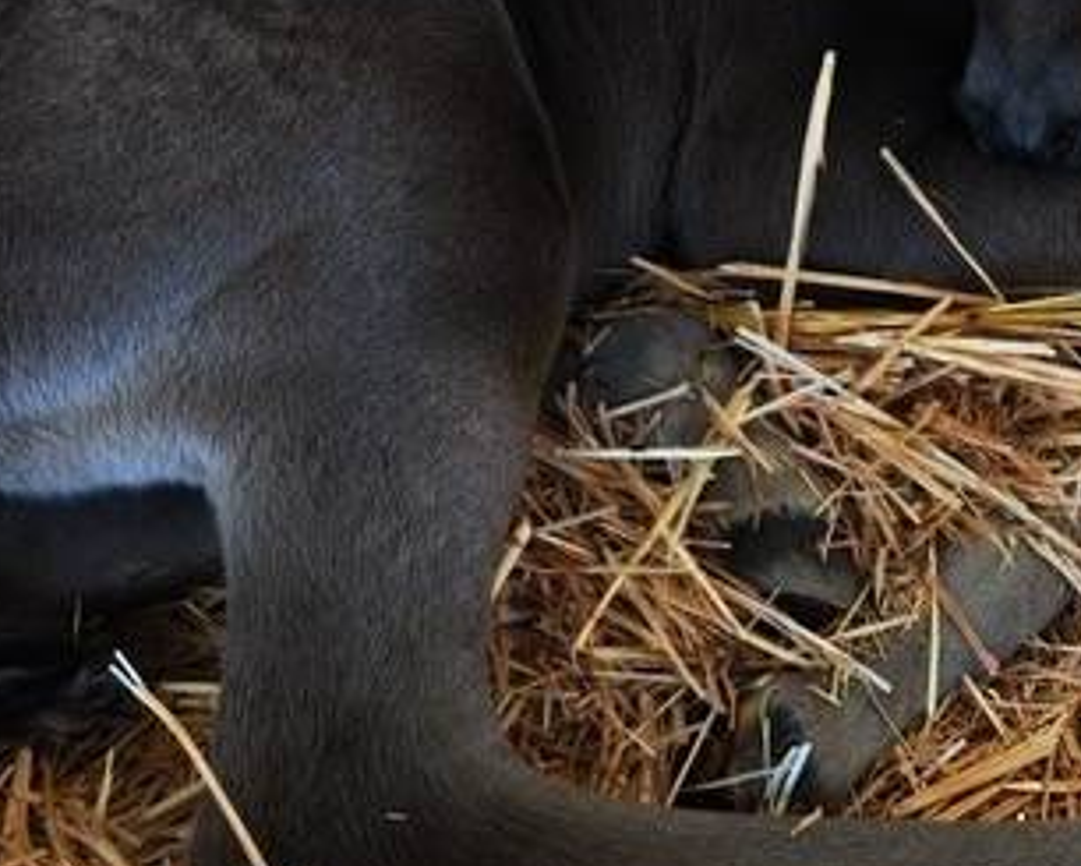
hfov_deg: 19.4
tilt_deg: -46.6
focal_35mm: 98
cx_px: 791
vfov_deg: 15.7
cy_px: 293
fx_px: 3136
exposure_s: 1/120
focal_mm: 6.86
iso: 125
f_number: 1.78
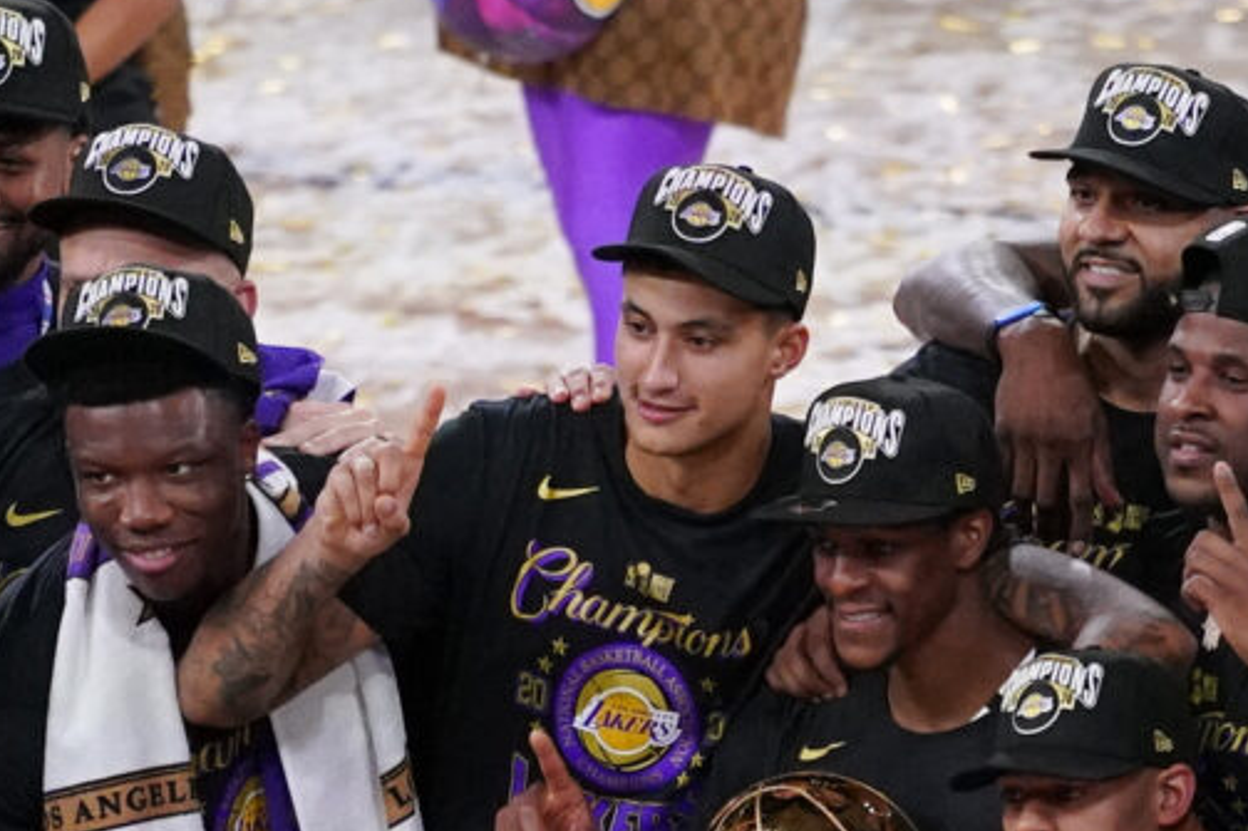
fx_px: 35277
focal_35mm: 1018
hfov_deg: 2.0
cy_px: 1425
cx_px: 782
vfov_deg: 1.3
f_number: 2.8
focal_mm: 200
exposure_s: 1/2000
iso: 4000
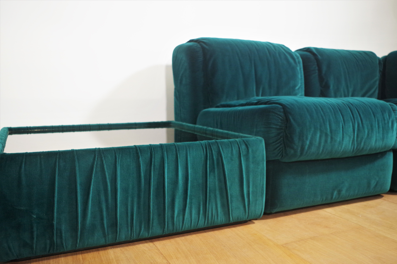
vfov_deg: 38.9
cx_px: 198
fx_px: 375
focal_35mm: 34
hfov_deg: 55.8
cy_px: 132
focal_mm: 23.13
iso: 800
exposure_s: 1/60
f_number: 4
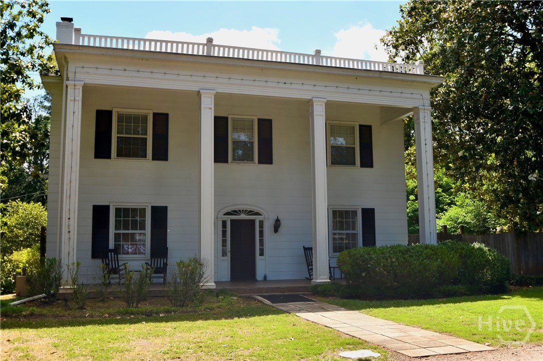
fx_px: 543
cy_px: 180
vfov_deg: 36.8
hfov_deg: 53.2
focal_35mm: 36
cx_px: 272
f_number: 6.3
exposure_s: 1/250
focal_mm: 24
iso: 200
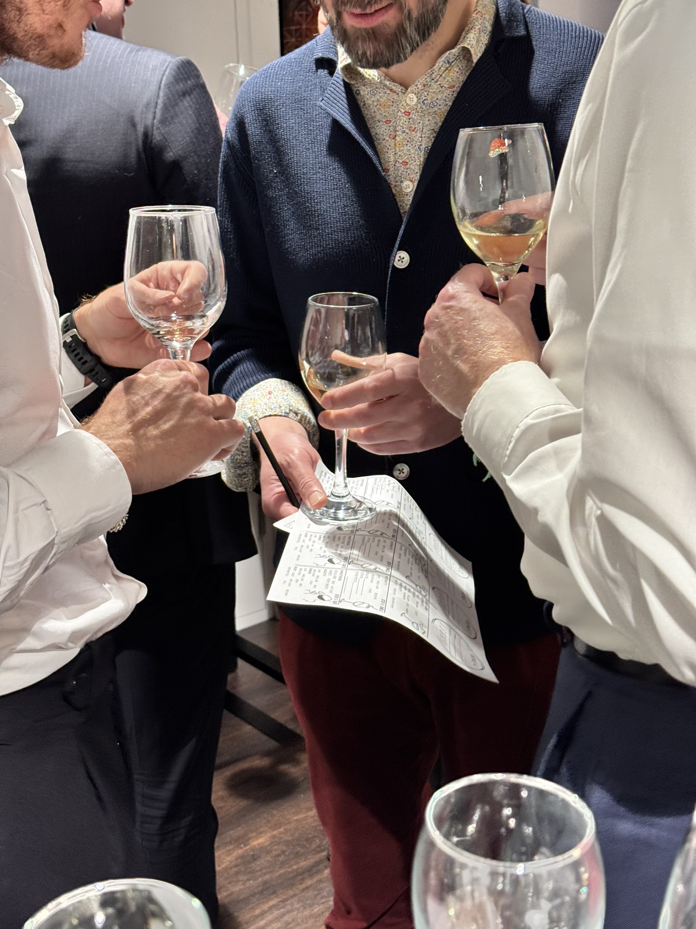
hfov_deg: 30.3
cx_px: 348
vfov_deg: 39.7
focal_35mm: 48
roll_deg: +1.5
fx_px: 1287
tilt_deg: -16.9
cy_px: 464
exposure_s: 1/50
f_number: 1.78
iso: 160
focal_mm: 6.76
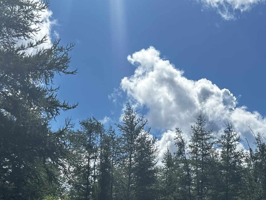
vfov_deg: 24.3
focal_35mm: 57
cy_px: 210
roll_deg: -0.2
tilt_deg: +7.7
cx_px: 201
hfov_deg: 33.1
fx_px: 438
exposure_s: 1/9709
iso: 80
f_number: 1.78
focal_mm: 6.86
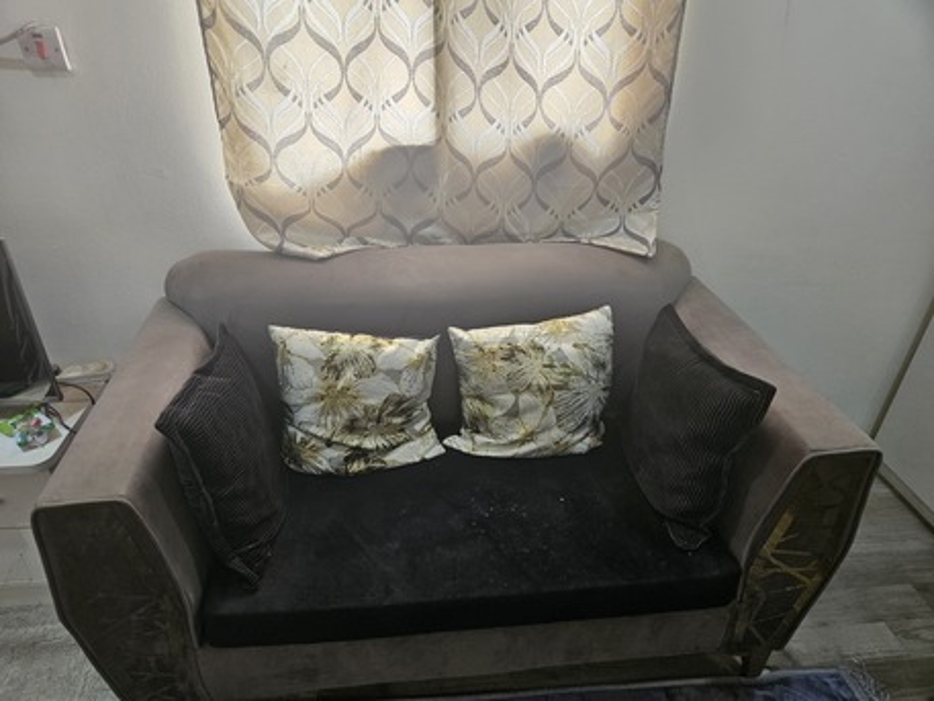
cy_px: 350
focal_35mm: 23
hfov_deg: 73.9
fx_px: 621
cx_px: 467
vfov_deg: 58.9
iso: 250
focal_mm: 5.4
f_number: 1.8
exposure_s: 1/100
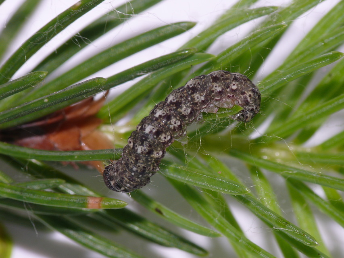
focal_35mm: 324
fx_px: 3220
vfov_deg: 4.6
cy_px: 129
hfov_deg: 6.1
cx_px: 172
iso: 100
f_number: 11
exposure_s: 1/640
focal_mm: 68.4
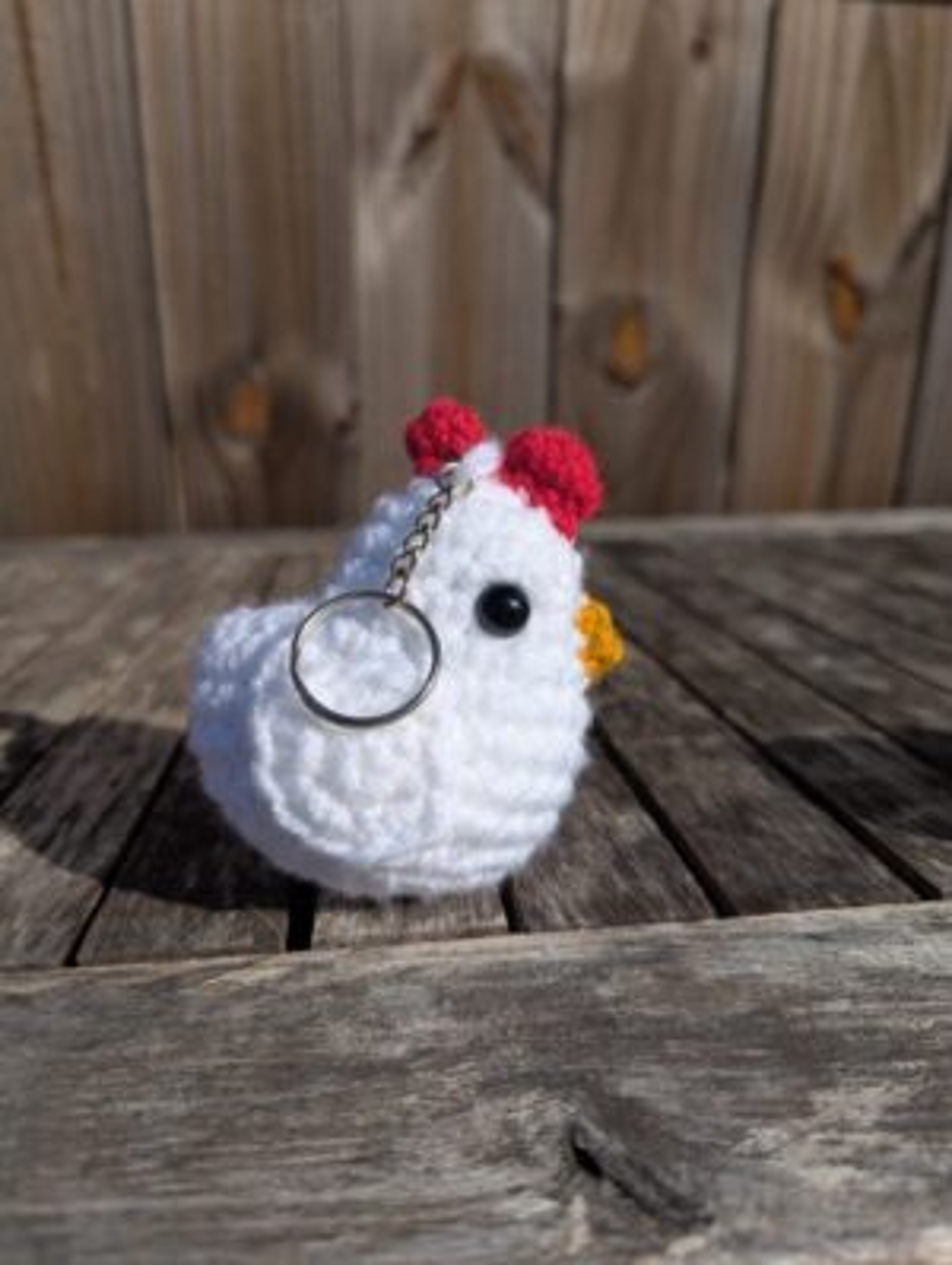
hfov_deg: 56.9
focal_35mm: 24
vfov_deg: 71.5
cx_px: 476
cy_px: 632
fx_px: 879
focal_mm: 6.81
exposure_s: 1/4348
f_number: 1.85
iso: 51
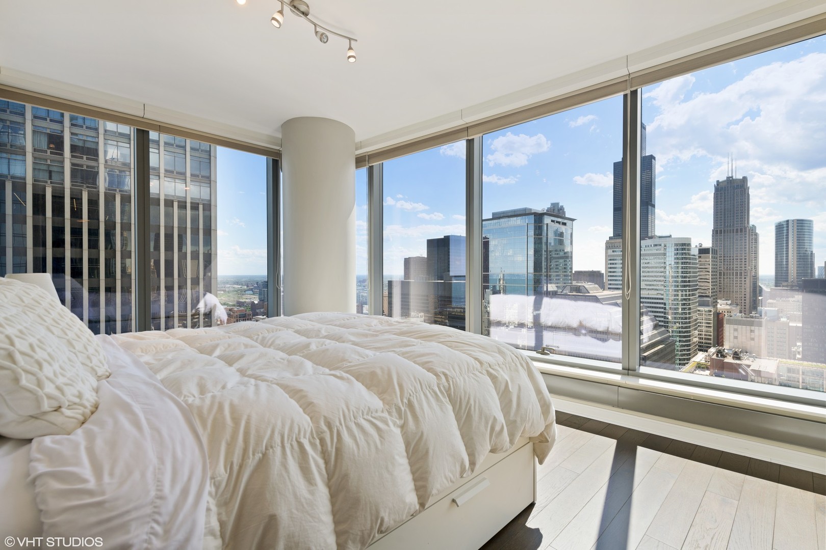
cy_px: 275
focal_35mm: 16
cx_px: 413
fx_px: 367
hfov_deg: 96.7
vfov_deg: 73.7
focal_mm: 16
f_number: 8
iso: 200
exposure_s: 1/80
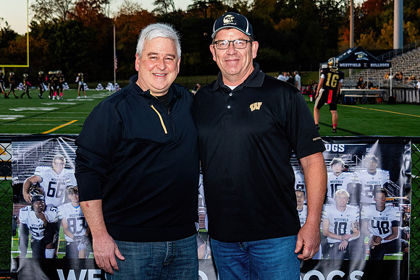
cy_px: 133
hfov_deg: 25.9
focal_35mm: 78
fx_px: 913
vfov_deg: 17.4
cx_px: 202
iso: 500
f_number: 4.5
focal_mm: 34
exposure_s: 1/200
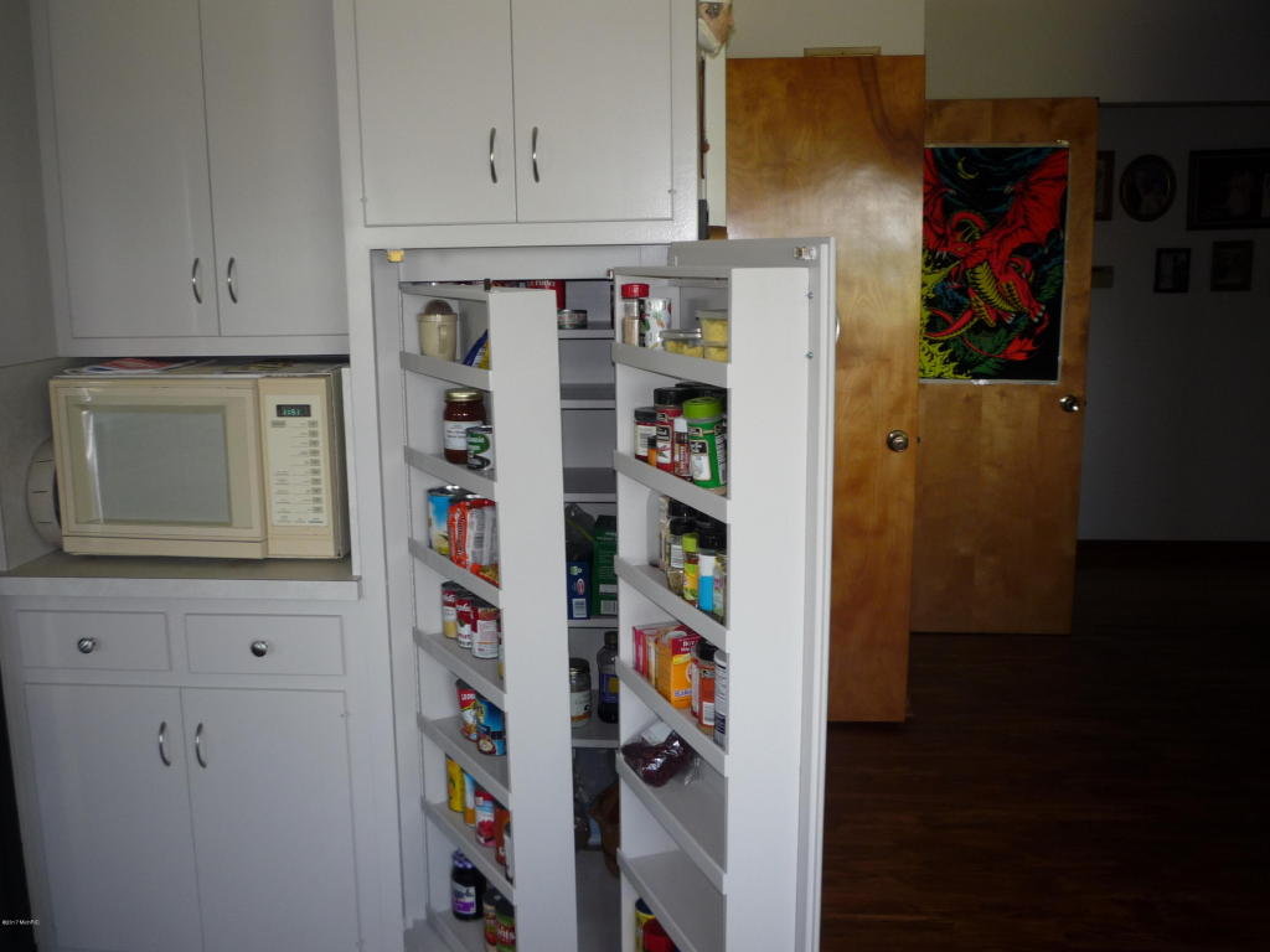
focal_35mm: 32
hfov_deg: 56.8
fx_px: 1174
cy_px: 476
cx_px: 635
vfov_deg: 44.2
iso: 100
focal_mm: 5.2
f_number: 3.3
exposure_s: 1/30
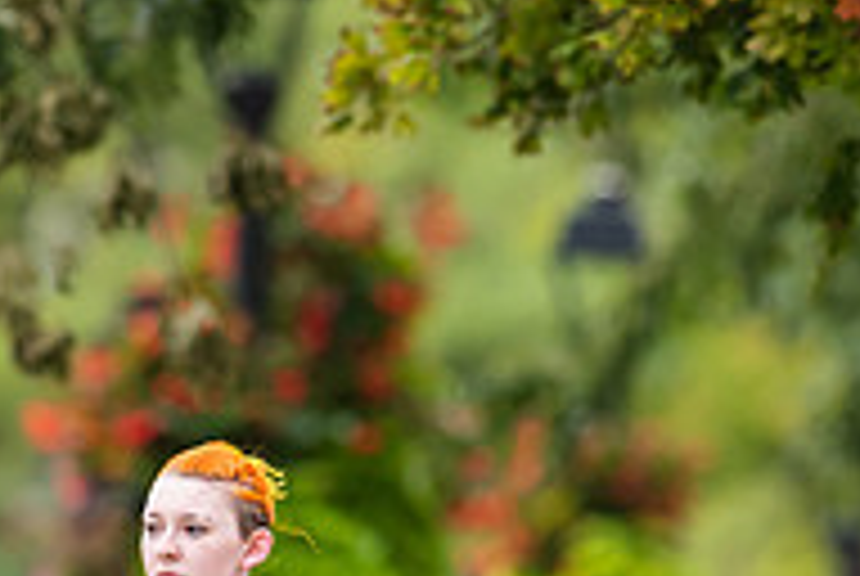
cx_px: 347
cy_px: 596
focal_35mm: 910
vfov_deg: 1.5
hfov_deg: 2.3
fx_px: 21772
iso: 800
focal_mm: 300
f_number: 3.5
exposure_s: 1/400
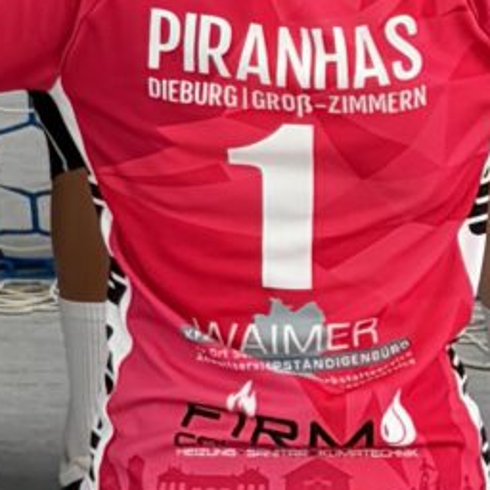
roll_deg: +0.7
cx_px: 126
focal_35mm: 230
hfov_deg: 7.6
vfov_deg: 7.5
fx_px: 3683
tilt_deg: -9.6
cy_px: -126
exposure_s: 1/50
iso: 80
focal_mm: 5.96
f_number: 1.6
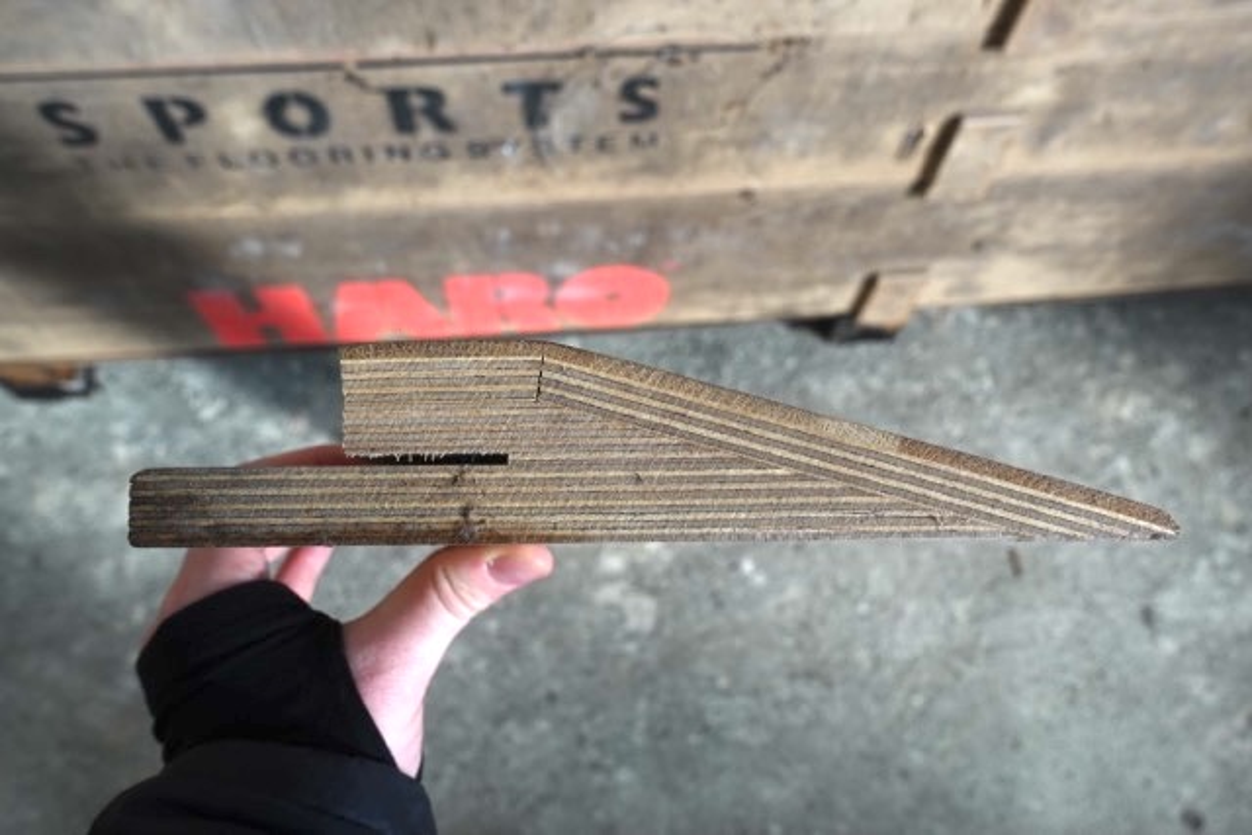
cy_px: 418
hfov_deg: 58.7
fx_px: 1113
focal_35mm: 32
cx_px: 626
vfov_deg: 41.1
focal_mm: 11.81
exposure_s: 1/160
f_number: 4
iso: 100
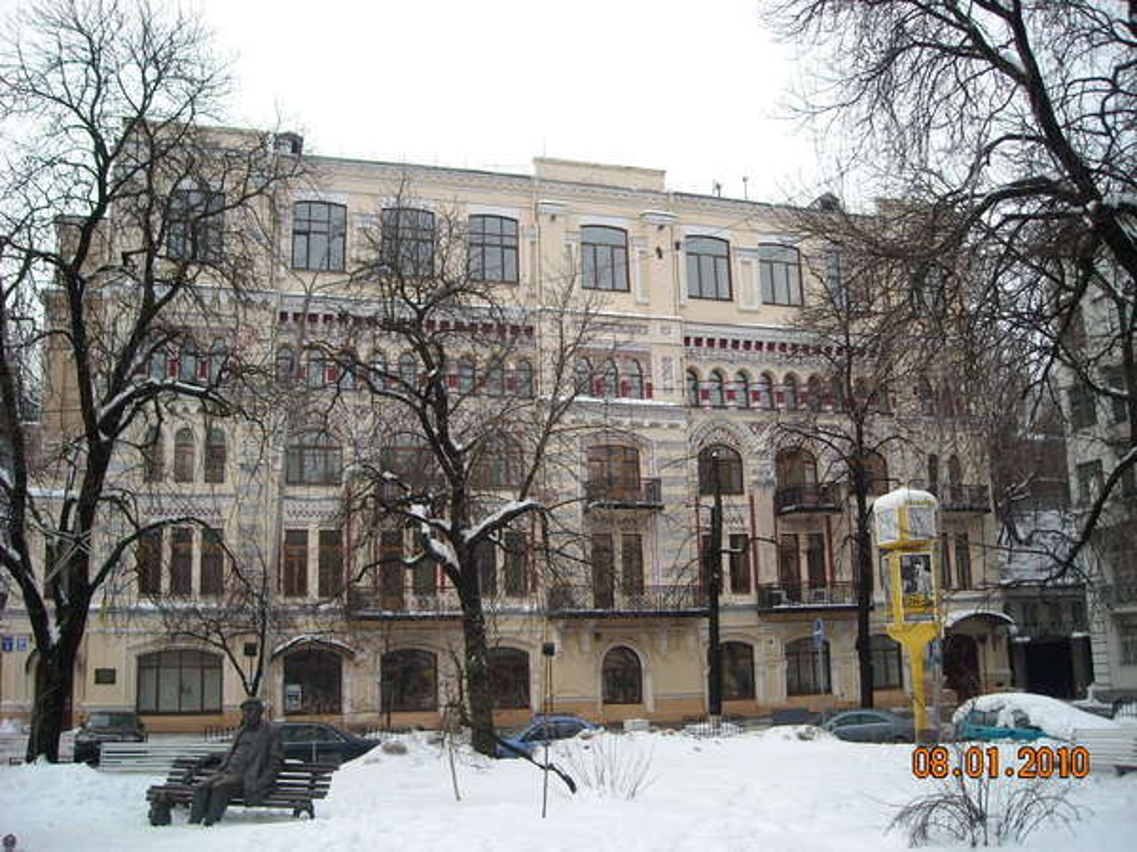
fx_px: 1150
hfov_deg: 52.6
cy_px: 426
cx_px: 568
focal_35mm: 35
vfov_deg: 40.7
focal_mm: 5.7
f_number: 2.8
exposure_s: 1/337
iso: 64
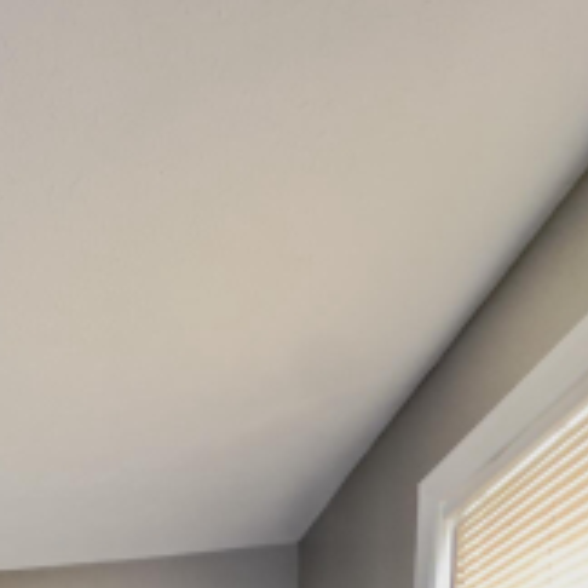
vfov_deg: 25.1
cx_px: -321
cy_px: 889
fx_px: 980
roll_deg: -1.2
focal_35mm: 51
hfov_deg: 24.7
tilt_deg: -4.6
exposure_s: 1/60
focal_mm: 2.22
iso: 320
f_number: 2.2
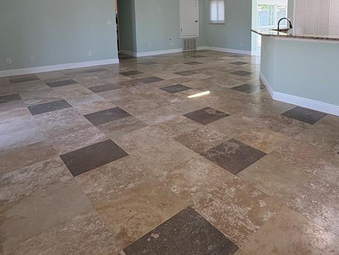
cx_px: 228
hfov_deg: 65.3
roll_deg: -0.2
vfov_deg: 50.0
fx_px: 255
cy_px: 51
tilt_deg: -7.5
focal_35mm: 26
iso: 100
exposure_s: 1/135
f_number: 2.2
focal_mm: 2.22
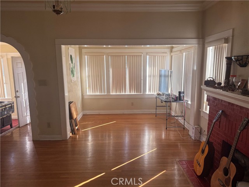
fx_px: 173
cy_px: 94
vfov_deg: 56.8
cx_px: 124
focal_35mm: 24
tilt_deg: -9.3
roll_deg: +0.3
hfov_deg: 71.6
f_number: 1.78
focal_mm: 6.76
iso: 200
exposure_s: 1/172
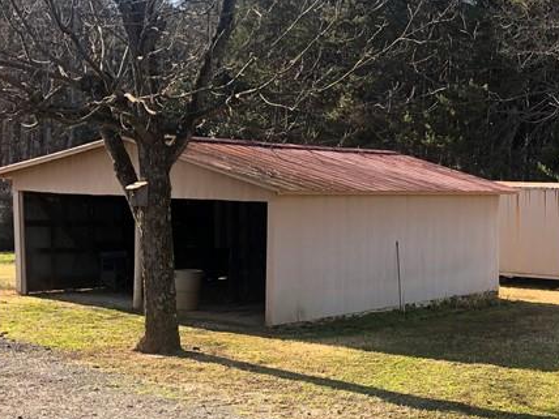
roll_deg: -1.4
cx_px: 490
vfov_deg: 21.8
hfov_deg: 28.0
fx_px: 1082
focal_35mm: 67
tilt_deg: -6.6
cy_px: 311
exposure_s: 1/470
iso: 20
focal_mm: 3.99
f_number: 1.8
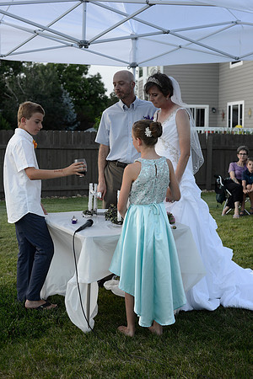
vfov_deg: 39.6
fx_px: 527
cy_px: 190
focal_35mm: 50
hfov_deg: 27.0
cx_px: 126
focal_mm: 50
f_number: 5
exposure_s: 1/200
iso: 200
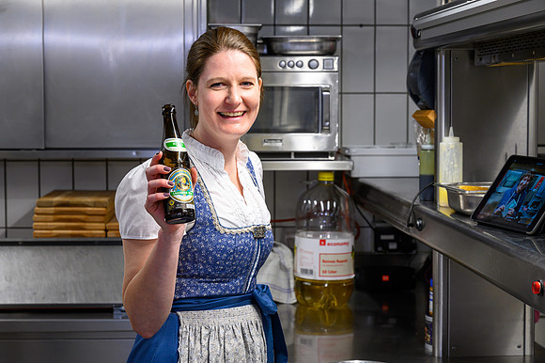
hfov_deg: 28.9
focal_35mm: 70
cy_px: 182
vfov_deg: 19.4
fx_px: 1059
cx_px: 272
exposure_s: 1/60
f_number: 7.1
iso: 800
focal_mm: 70
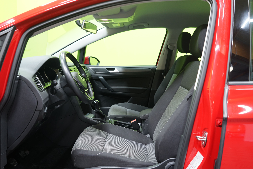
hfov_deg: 61.9
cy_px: 84
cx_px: 126
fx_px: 211
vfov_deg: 43.6
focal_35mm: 30
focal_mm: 30
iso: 800
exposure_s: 1/20
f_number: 4.5
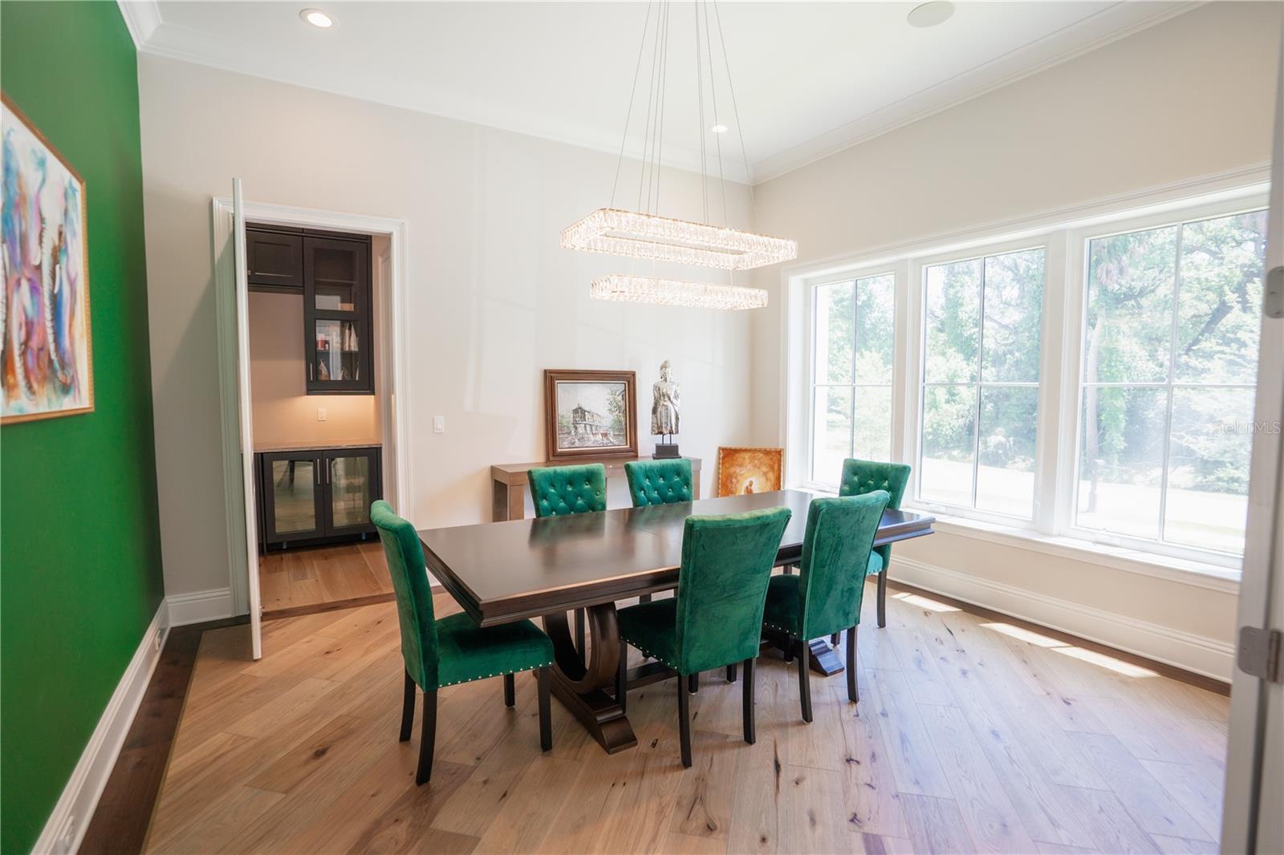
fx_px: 571
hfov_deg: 96.7
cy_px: 428
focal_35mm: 16
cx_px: 642
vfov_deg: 73.7
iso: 200
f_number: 4
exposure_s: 1/60
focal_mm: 16
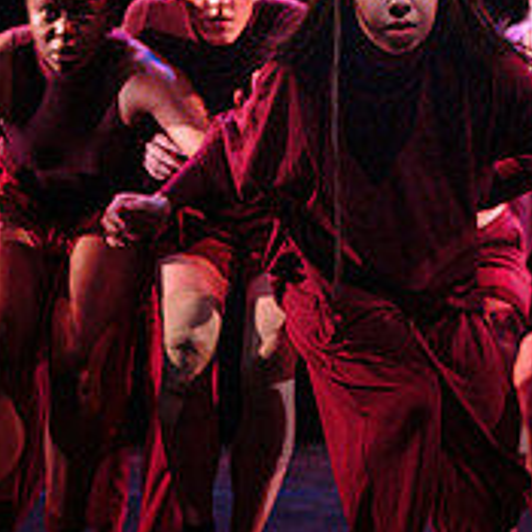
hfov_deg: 16.1
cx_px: 364
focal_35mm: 108
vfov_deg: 16.1
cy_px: 337
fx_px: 1878
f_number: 2.8
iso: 2000
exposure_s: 1/200
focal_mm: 32
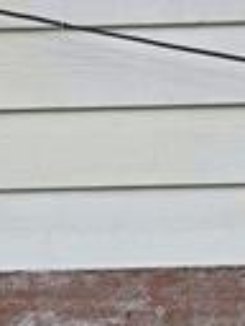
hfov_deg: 10.6
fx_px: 1302
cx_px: -51
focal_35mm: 138
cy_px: 815
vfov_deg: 11.5
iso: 16
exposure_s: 1/120
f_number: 1.7
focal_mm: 6.25
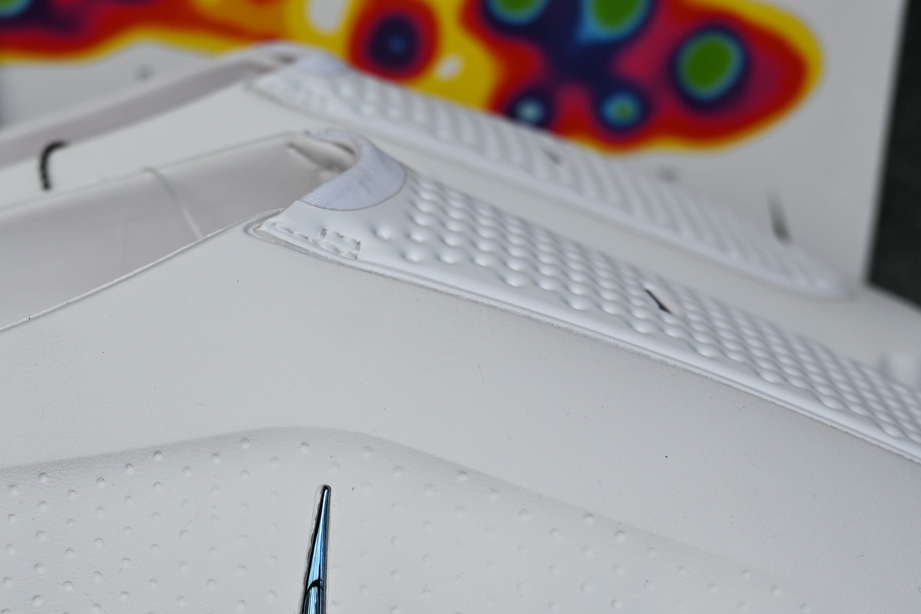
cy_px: 450
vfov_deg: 15.1
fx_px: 2302
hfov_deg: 22.5
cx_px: 297
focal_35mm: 90
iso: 140
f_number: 5.6
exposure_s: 1/125
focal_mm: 36
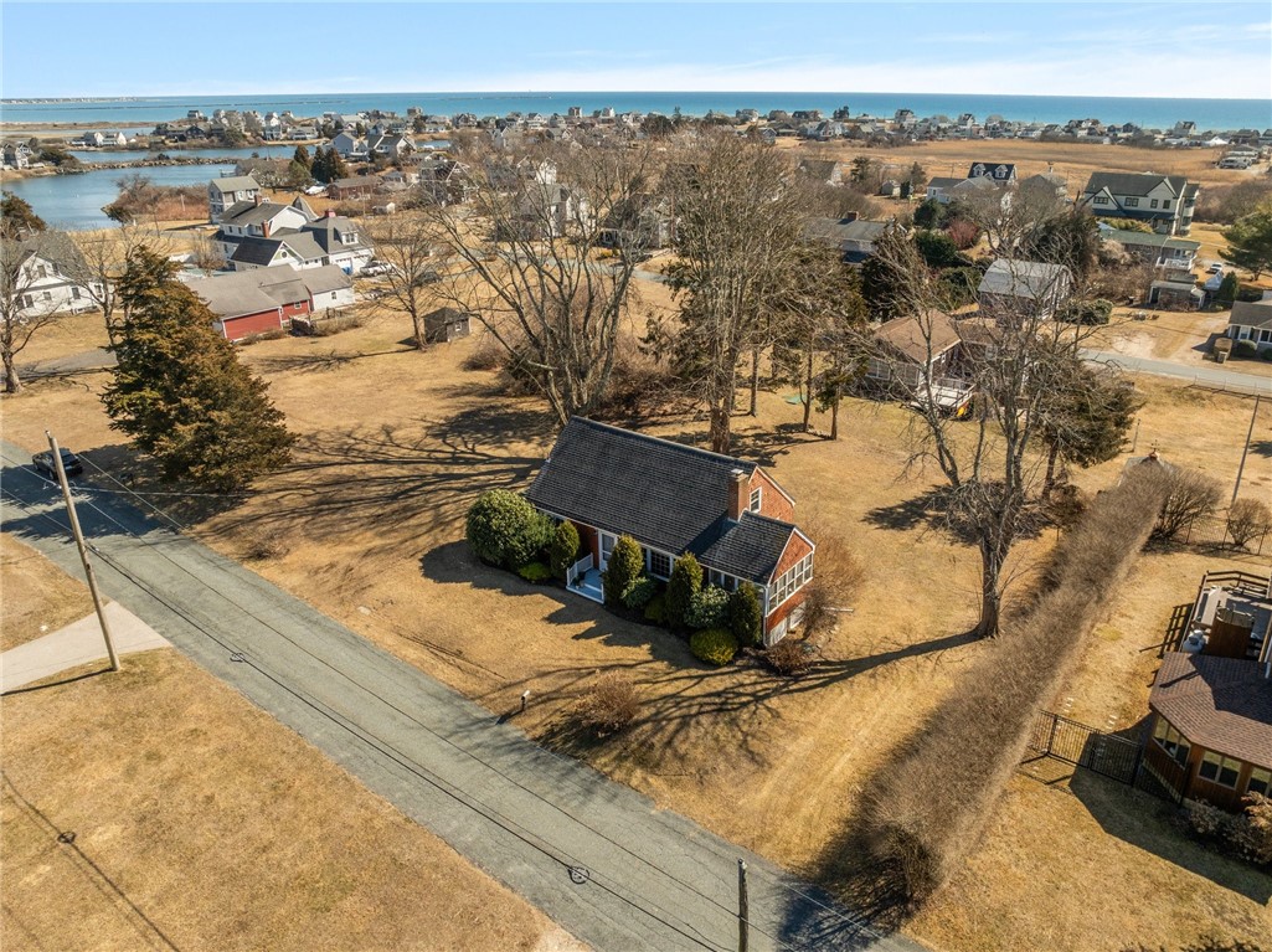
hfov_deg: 71.6
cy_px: 476
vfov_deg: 56.7
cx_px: 636
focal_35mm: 24
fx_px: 881
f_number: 2.8
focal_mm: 12.29
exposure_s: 1/200
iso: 100
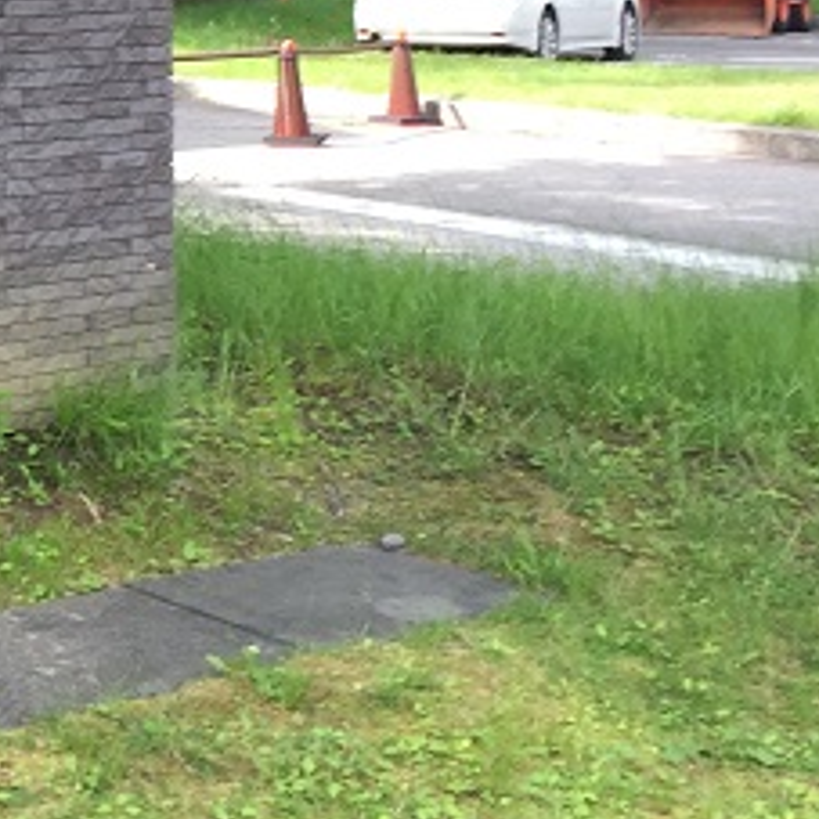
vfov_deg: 17.9
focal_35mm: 92
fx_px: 2463
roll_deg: -1.6
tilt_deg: -1.0
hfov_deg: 17.7
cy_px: -182
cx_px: -233
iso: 32
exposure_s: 1/145
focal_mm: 4.15
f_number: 2.2
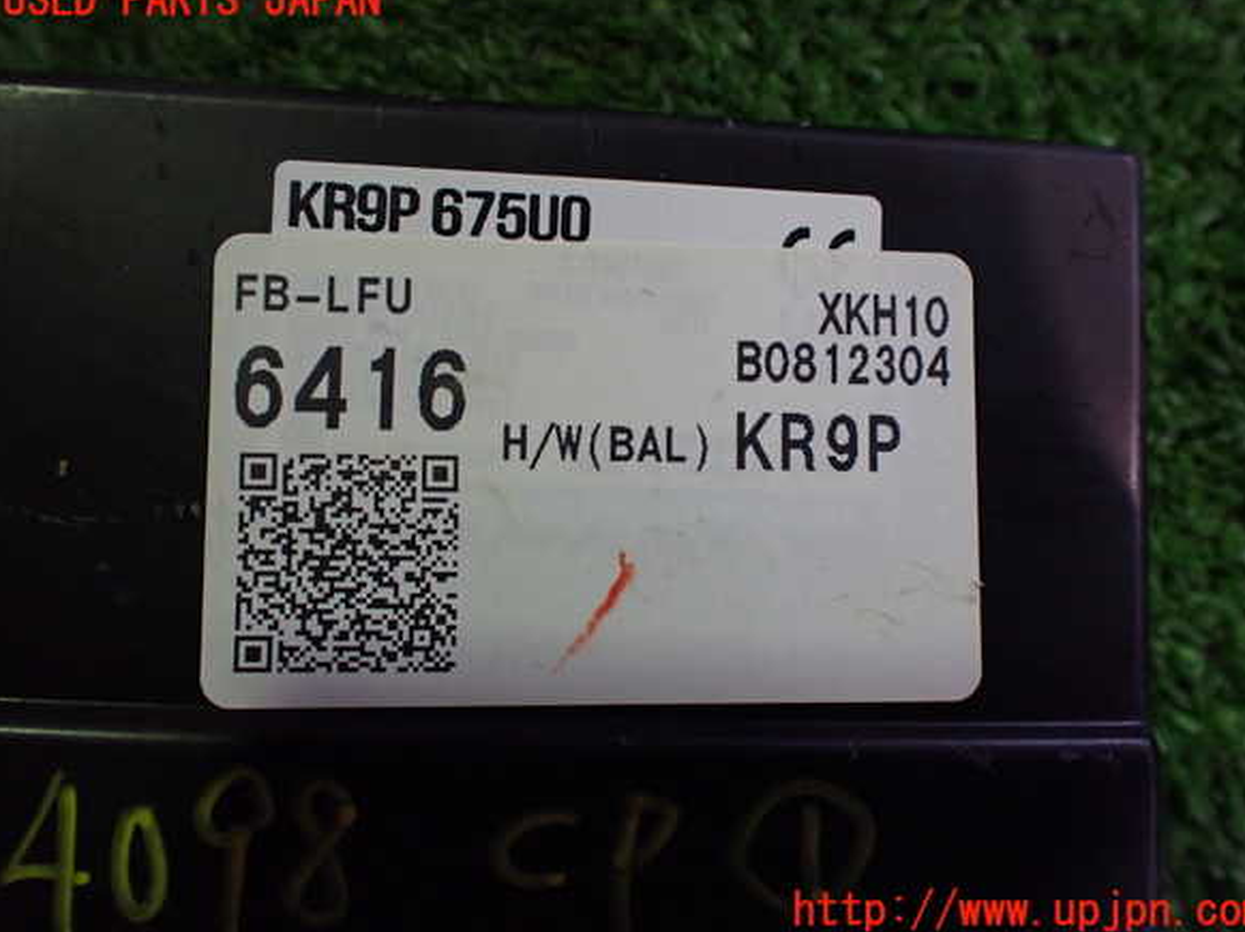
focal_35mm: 31
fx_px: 1114
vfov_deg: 45.4
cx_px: 634
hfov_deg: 58.4
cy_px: 456
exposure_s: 1/125
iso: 500
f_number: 2.3
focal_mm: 5.4
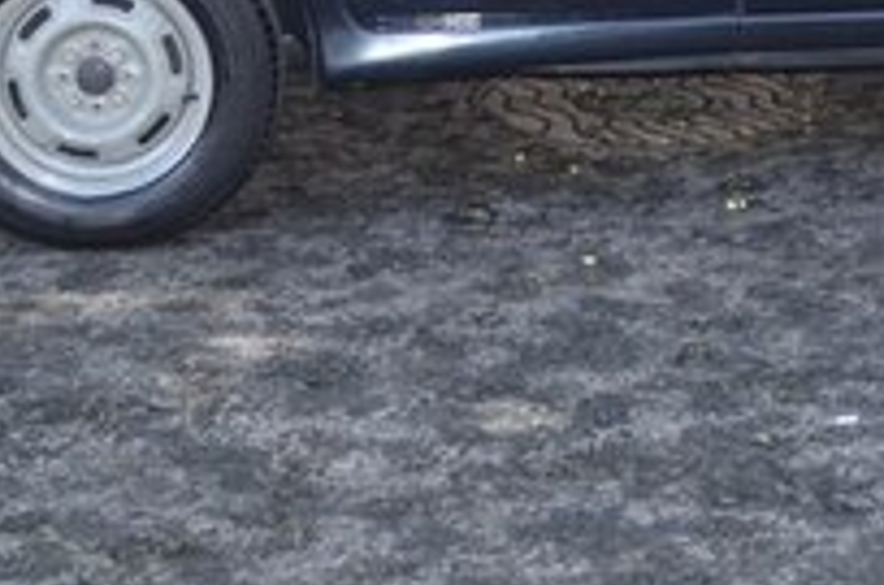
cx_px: 802
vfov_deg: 12.2
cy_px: -266
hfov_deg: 18.8
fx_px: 2621
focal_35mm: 107
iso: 200
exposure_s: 1/125
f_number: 4
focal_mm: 22
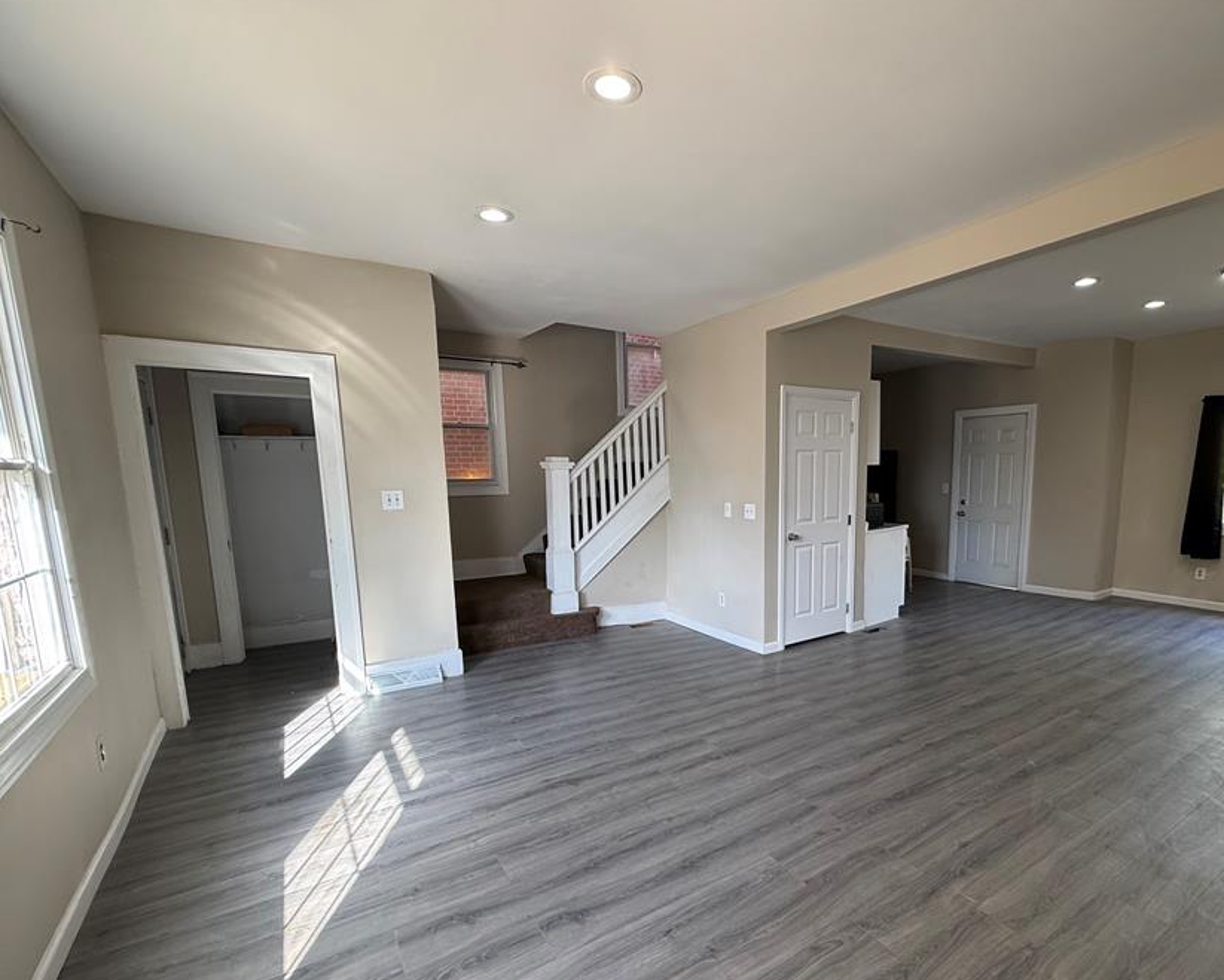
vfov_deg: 76.6
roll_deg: +1.1
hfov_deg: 88.9
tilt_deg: -8.2
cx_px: 712
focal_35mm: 17
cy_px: 561
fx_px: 616
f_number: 2.2
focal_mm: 2.22
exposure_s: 1/120
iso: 125
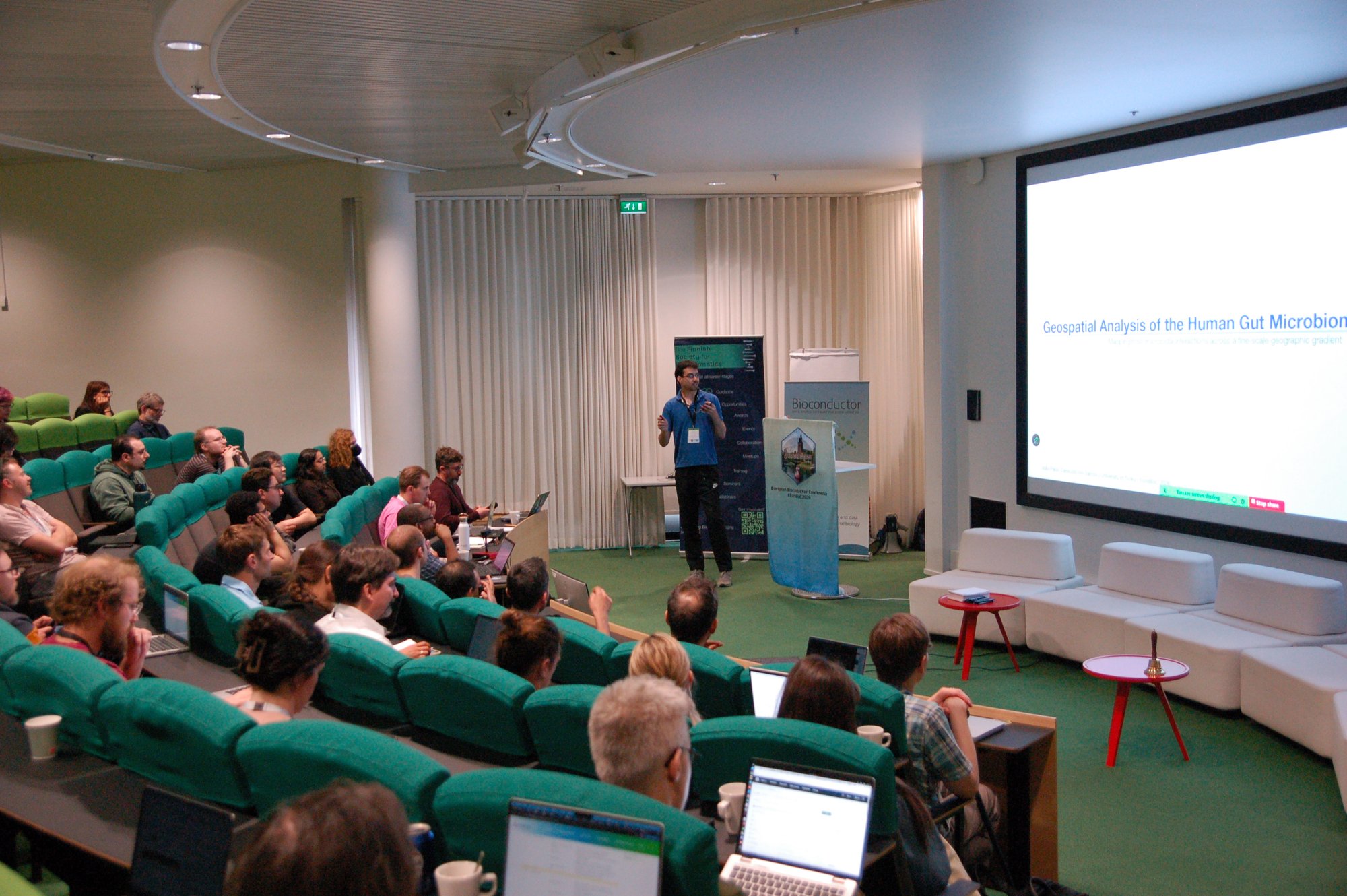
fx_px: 1458
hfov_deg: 49.6
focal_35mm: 39
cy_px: 448
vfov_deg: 34.2
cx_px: 674
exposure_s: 1/125
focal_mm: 26
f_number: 4
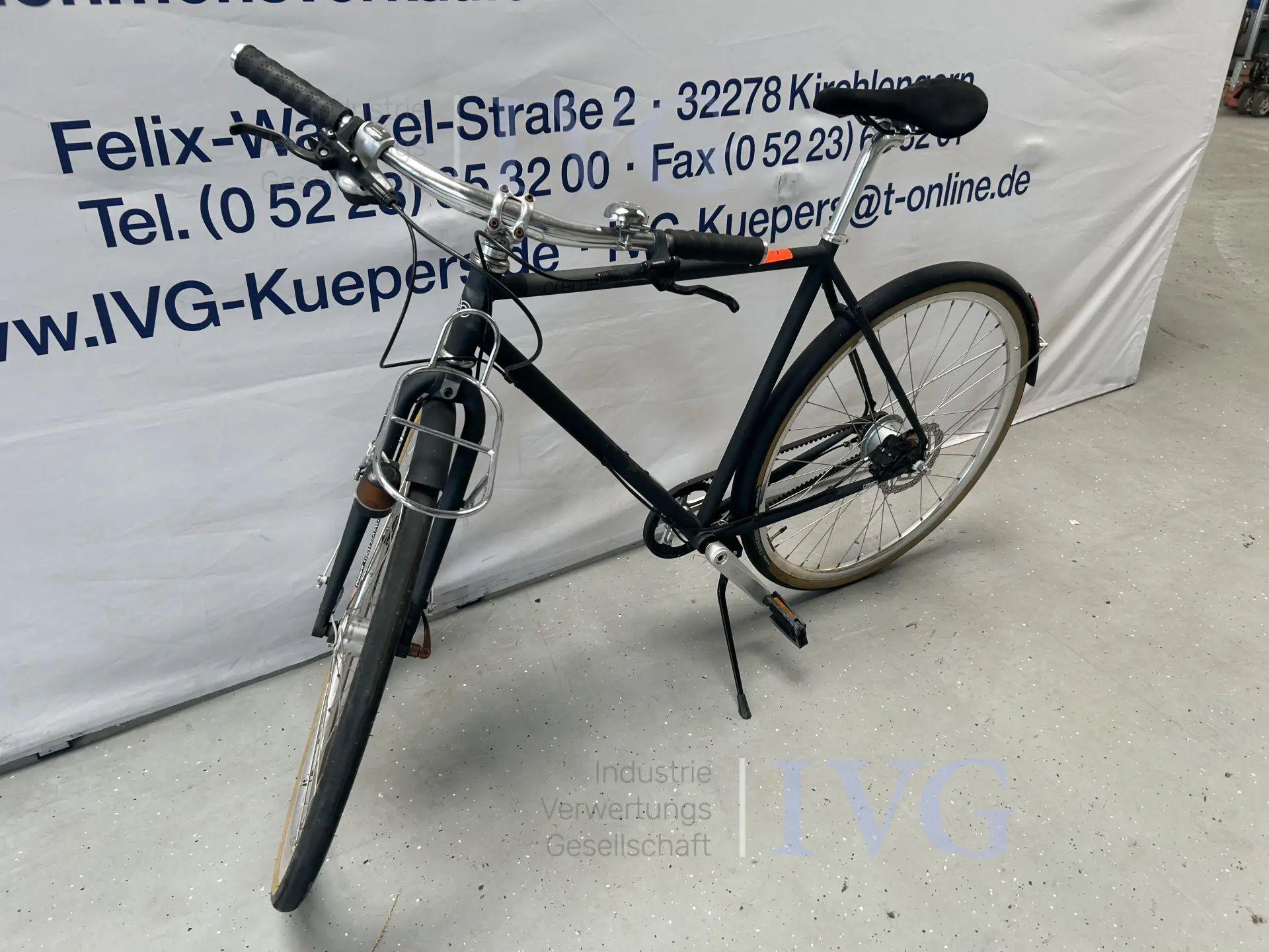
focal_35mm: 26
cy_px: 476
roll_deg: -4.2
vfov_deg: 53.1
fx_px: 953
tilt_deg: -29.4
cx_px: 634
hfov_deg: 67.3
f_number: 1.5
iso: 40
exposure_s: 1/121
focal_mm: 5.7
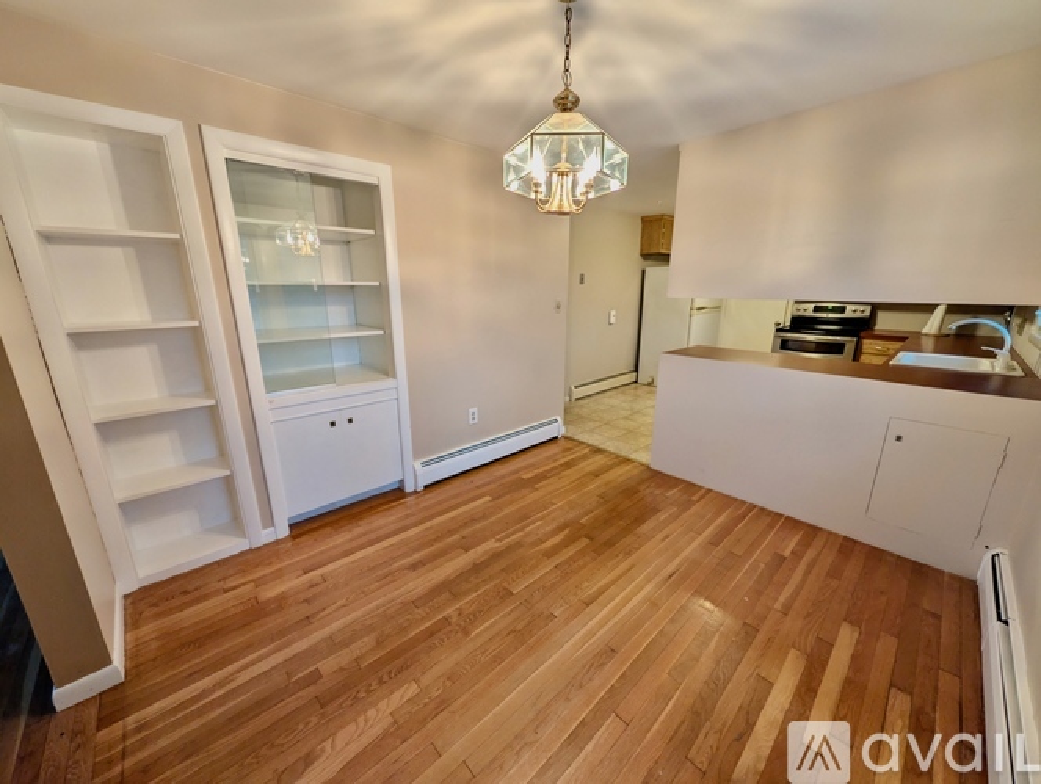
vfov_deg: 94.6
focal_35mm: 12
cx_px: 520
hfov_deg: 110.5
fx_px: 361
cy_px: 392
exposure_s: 1/40
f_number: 1.7
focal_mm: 2.02
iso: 45
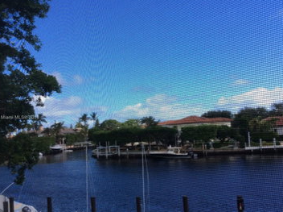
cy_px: 118
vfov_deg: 36.7
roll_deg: +4.9
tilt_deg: +1.4
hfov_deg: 47.9
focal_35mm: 39
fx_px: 318
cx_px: 143
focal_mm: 3.3
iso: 32
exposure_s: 1/743
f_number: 2.4
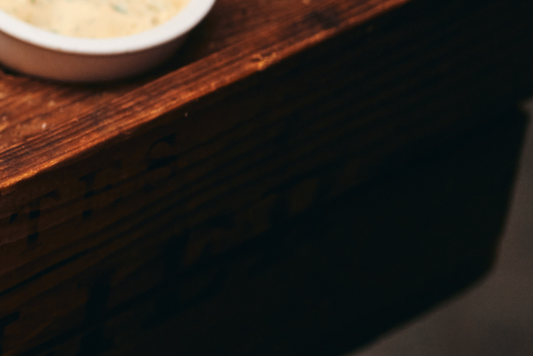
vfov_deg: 6.3
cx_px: -447
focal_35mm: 219
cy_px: 40
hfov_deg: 9.0
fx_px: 3243
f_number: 2
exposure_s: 1/3200
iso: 200
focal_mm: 50
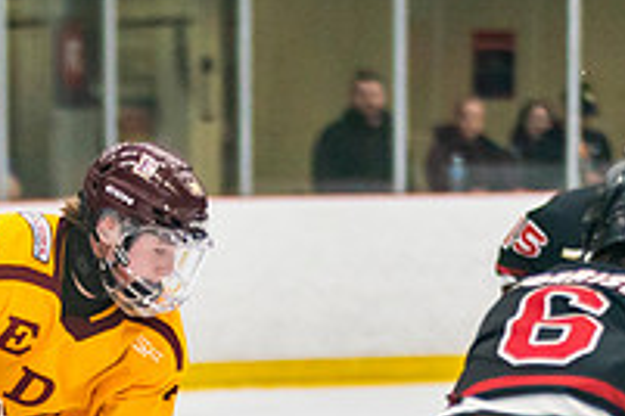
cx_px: 141
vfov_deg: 2.2
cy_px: 652
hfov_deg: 3.3
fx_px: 10746
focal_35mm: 619
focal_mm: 125
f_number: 2.8
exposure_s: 1/640
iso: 1000
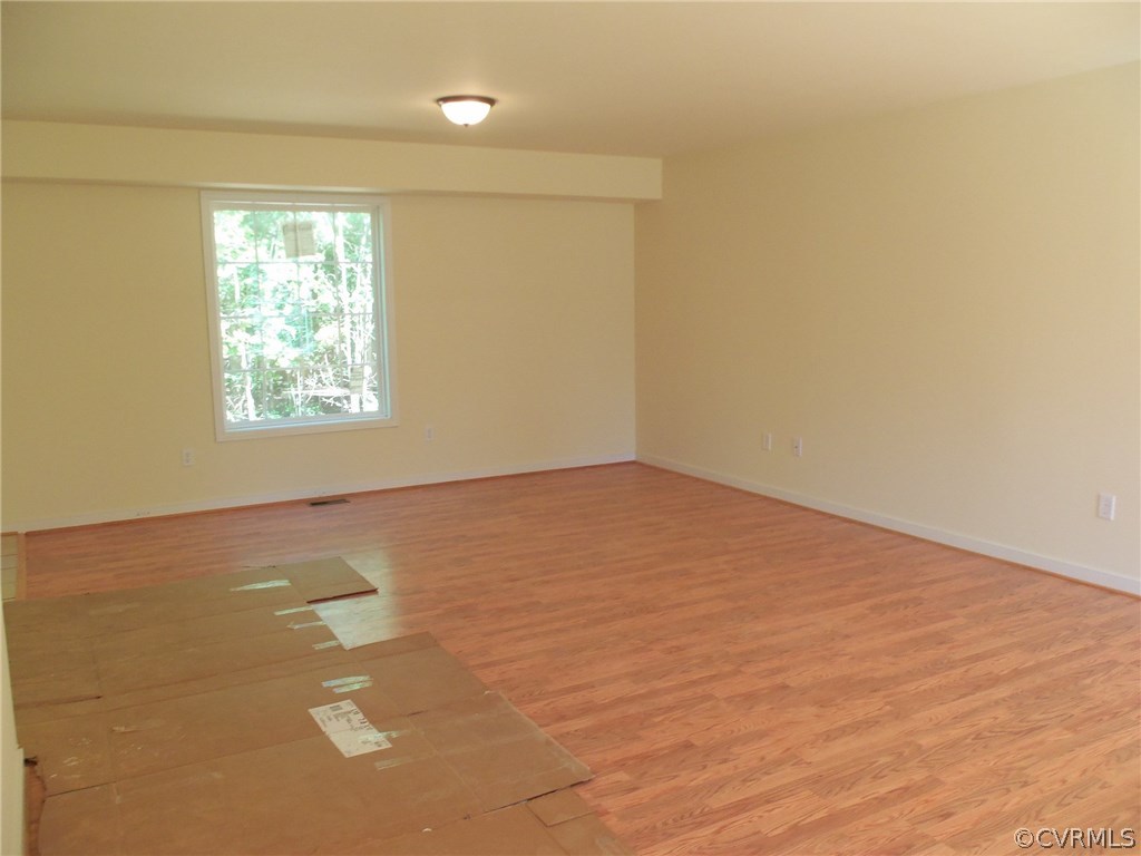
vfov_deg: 48.2
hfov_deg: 61.7
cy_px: 428
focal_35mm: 29
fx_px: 956
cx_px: 570
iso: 100
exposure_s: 1/30
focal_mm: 5.2
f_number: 3.4
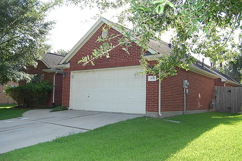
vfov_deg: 38.3
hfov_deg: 55.2
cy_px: 80
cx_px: 121
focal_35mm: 34
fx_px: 232
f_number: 5
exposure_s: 1/500
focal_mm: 23
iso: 400
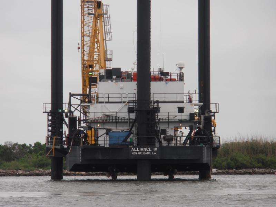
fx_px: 2392
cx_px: 138
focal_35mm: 300
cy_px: 104
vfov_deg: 5.0
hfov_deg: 6.6
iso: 80
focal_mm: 52.5
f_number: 5.9
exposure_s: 1/200
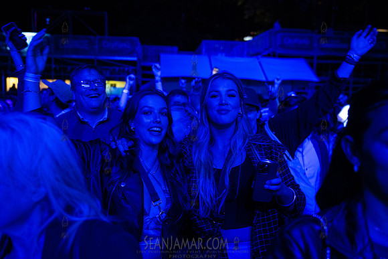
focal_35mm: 39
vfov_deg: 34.3
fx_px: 419
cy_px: 152
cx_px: 187
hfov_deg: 49.7
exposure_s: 1/200
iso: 2000
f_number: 3.2
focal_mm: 32
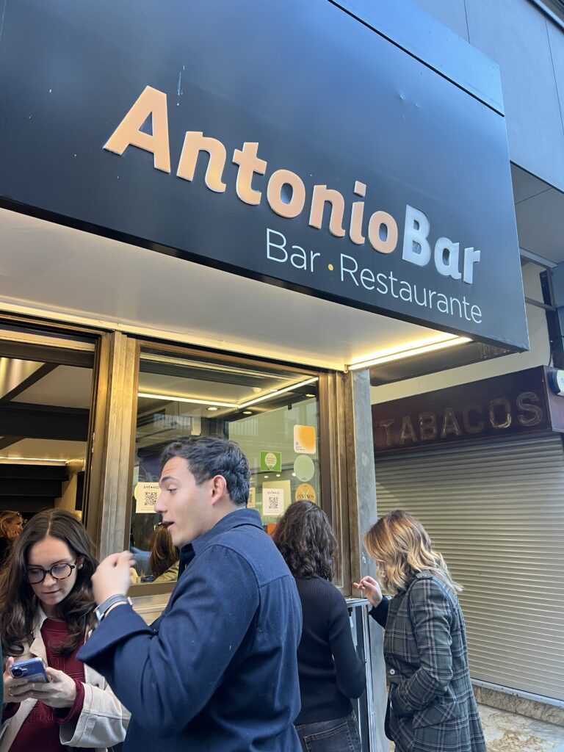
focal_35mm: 26
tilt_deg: +14.3
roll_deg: +1.0
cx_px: 282
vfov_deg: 67.3
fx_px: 565
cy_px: 376
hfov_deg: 53.1
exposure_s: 1/50
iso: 64
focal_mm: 5.7
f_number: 1.5
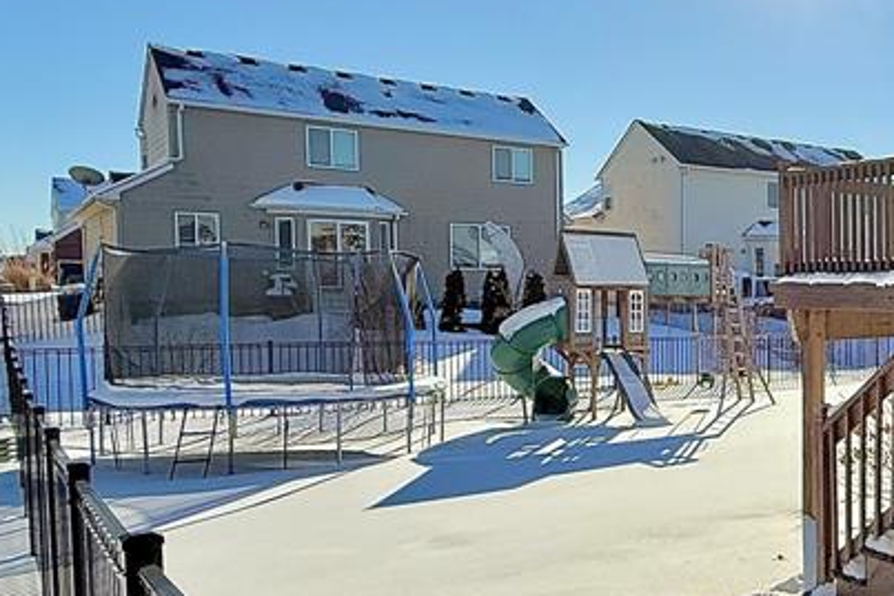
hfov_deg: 41.4
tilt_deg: -2.7
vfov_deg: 35.9
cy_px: 330
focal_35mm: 37
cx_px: 983
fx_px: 919
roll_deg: -0.5
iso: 64
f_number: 2.2
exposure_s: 1/5155
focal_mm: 2.22
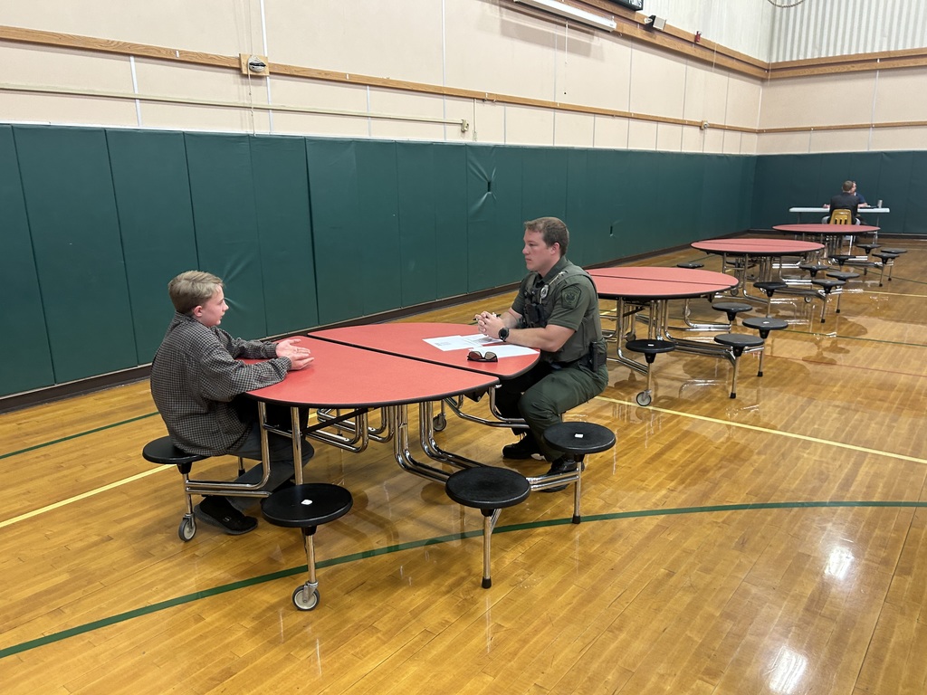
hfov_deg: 67.3
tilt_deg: -14.4
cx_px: 464
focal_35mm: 26
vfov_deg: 53.1
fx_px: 696
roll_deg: +0.9
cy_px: 348
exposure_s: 1/60
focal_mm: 5.7
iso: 160
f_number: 1.5
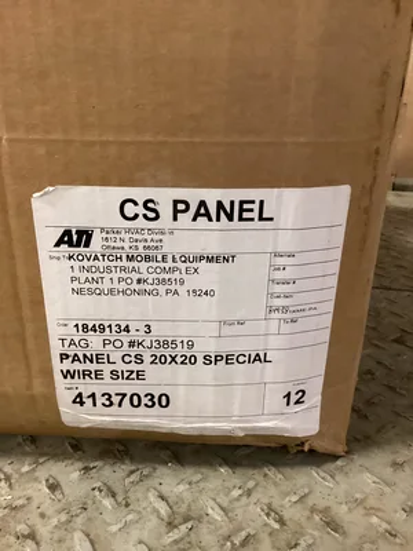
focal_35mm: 31
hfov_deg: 45.4
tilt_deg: -23.4
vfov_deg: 58.4
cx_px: 206
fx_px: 493
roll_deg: +0.1
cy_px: 276
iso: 640
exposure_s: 1/30
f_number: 2.4
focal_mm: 3.3
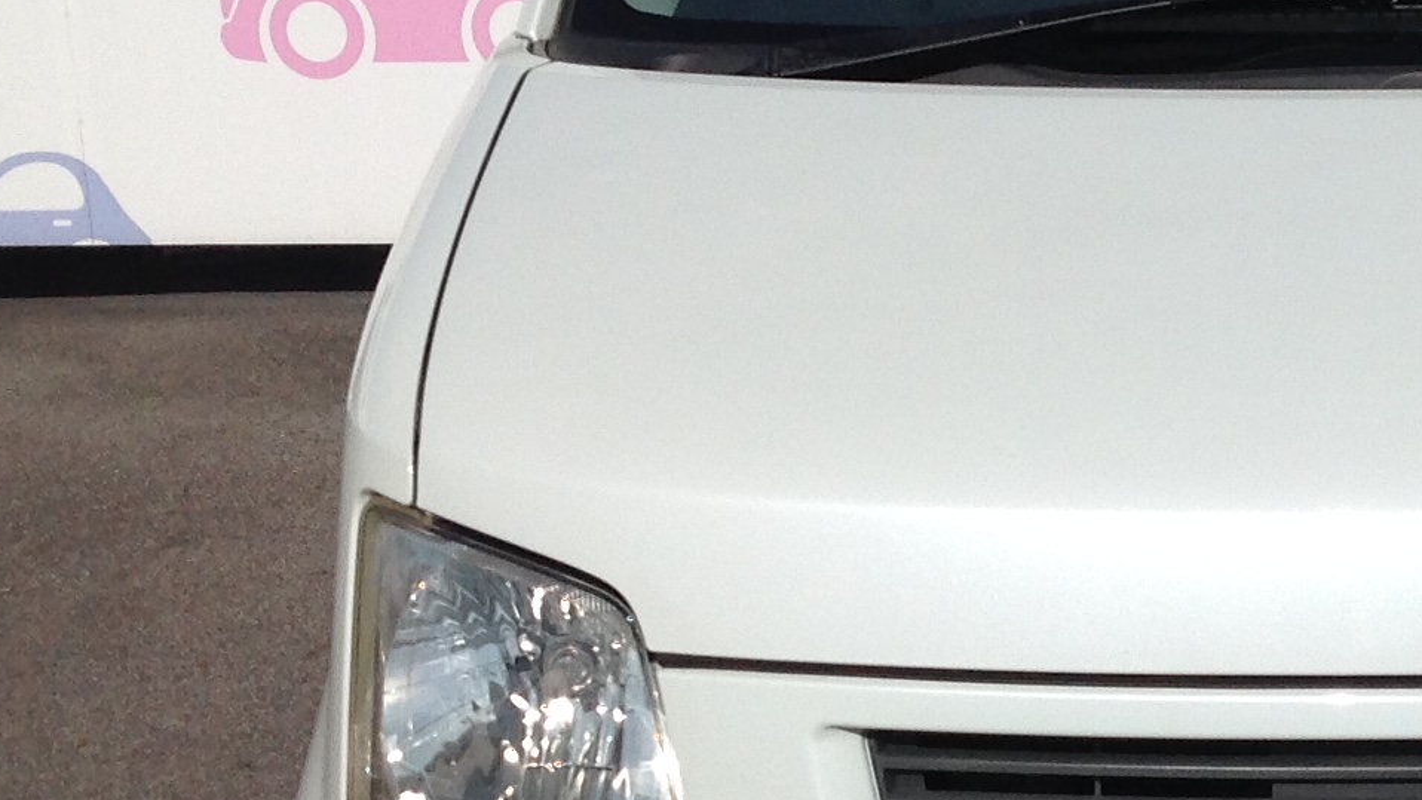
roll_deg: +1.2
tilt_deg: -16.4
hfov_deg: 19.9
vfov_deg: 11.7
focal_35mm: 103
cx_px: 1521
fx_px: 3884
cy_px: 555
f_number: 2.4
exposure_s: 1/6061
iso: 64
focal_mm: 4.28
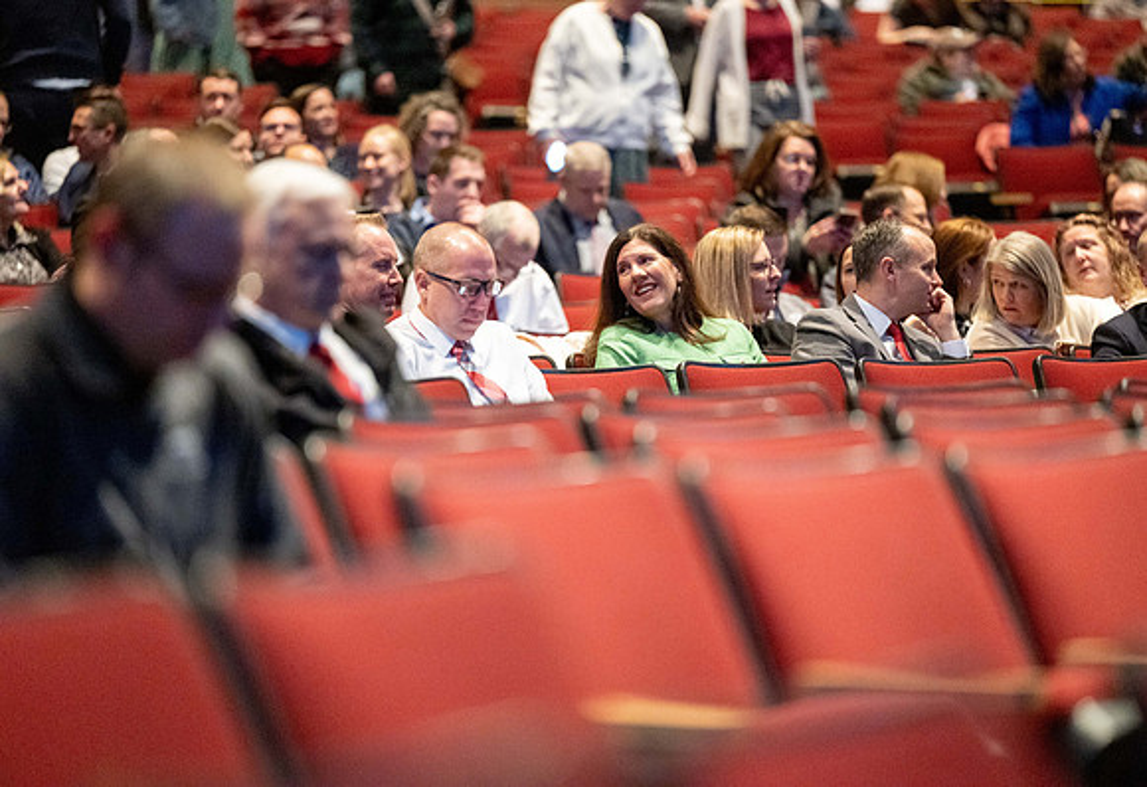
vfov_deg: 6.8
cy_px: 387
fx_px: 6671
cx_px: 600
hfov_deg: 9.8
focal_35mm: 208
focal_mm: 200
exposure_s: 1/125
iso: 10000
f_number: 2.8
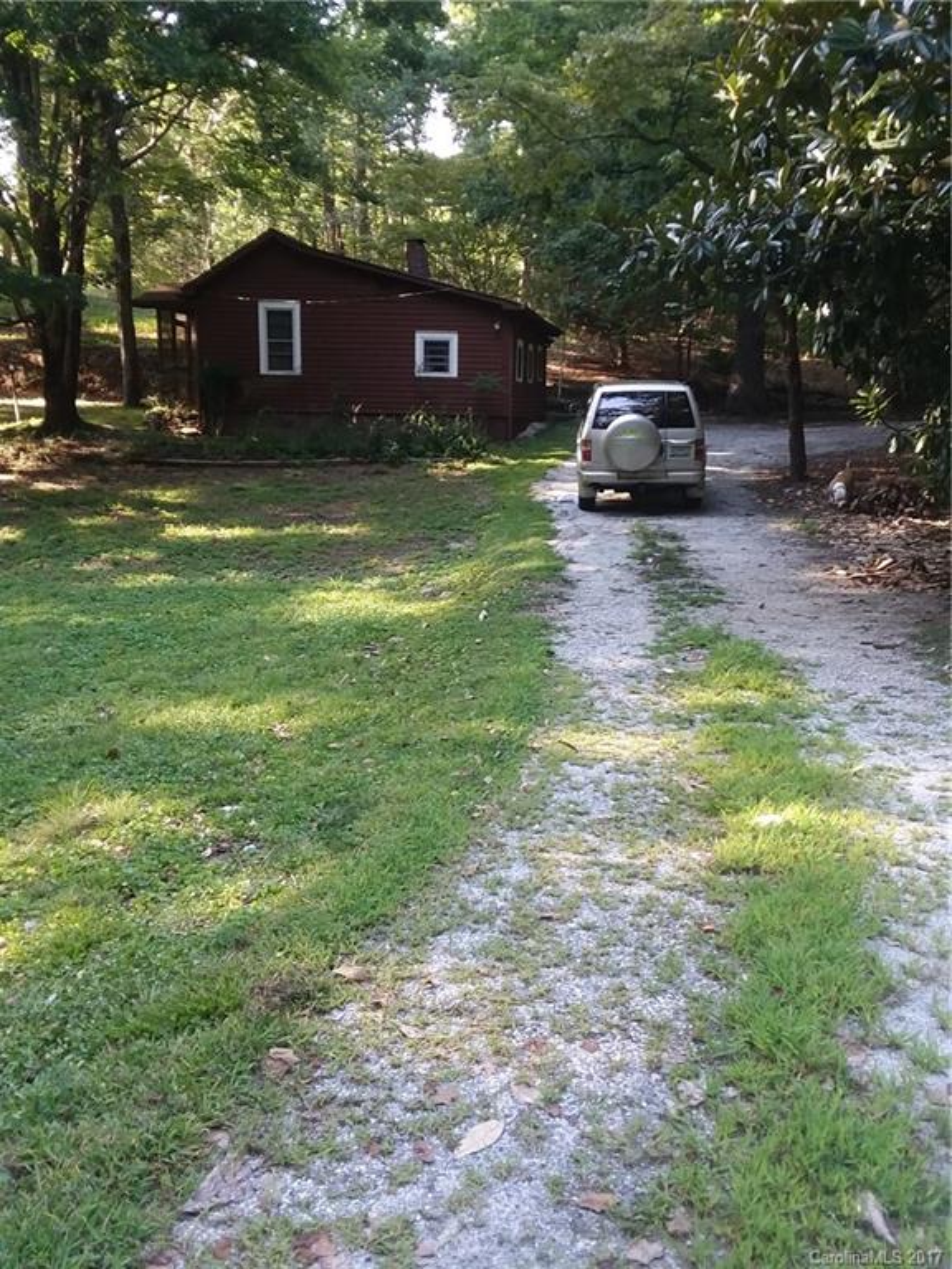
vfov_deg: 61.7
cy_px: 634
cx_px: 476
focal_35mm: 29
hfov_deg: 48.2
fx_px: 1063
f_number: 1.9
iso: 40
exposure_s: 1/40
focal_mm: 2.47
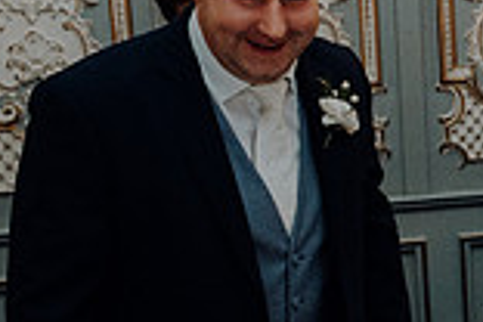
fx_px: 1194
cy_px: 184
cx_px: 724
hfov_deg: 19.8
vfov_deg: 15.4
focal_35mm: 89
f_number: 3.5
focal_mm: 24
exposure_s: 1/160
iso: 2500
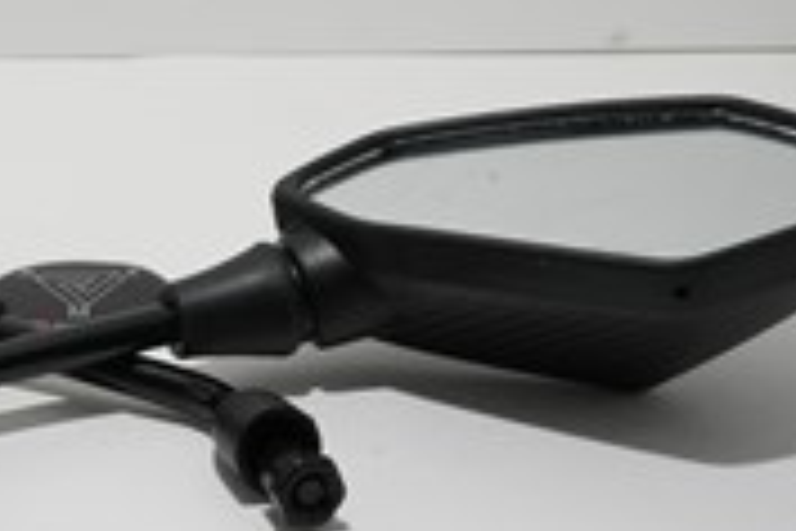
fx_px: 4245
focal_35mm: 192
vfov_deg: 7.1
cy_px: 115
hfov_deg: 10.7
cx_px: 72
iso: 400
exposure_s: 1/100
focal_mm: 85
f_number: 16
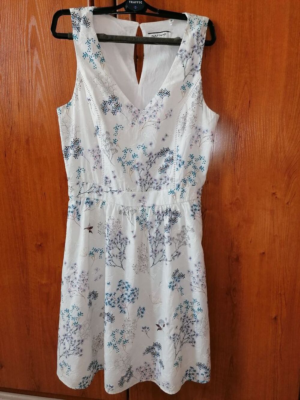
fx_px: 312
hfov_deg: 51.4
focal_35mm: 27
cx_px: 150
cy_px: 200
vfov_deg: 65.3
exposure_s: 1/60
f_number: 1.8
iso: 125
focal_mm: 4.75
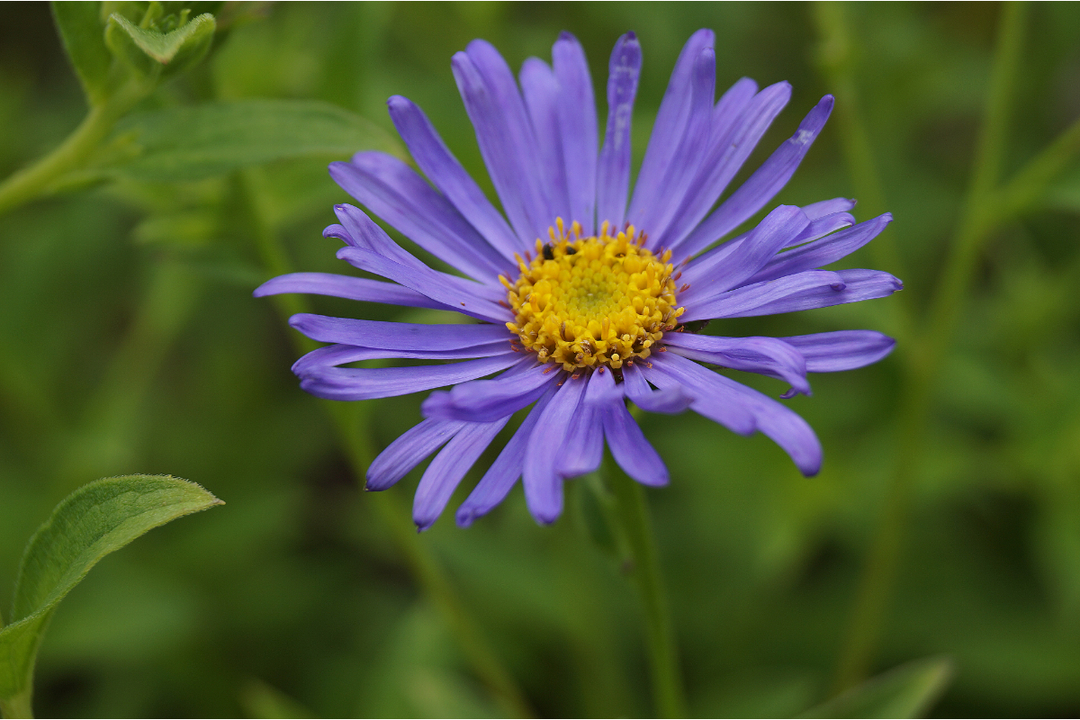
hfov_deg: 24.6
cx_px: 540
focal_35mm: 82
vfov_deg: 16.6
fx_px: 2475
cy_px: 360
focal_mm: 55
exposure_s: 1/320
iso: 100
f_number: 6.3
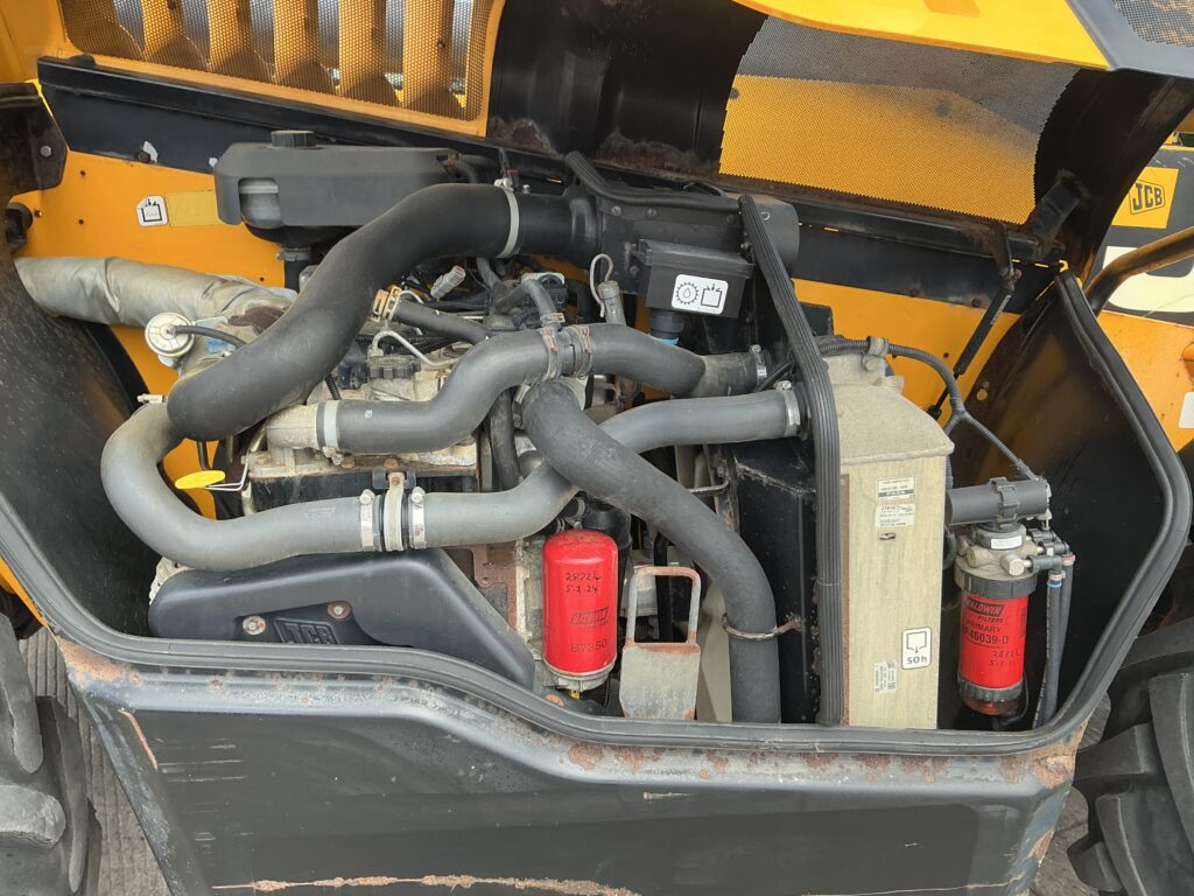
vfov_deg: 49.7
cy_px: 448
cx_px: 597
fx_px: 966
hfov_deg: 63.4
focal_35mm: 28
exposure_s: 1/188
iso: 20
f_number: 1.8
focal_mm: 3
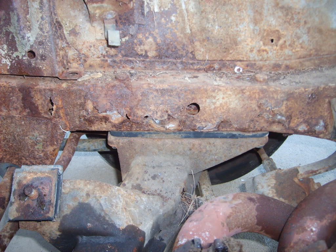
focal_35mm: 35
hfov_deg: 52.6
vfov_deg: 40.7
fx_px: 340
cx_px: 168
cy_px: 126
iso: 100
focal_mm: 5.8
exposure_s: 1/45
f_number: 2.8
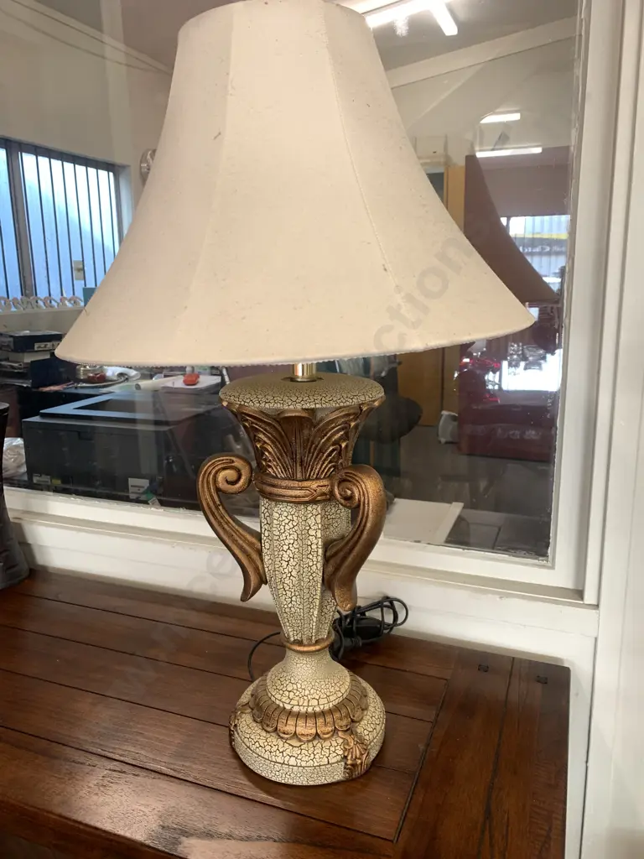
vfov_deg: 67.3
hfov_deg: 53.1
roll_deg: +1.6
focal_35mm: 26
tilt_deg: -12.5
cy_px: 430
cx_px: 322
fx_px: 645
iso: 64
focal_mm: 4.25
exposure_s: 1/100
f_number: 1.8
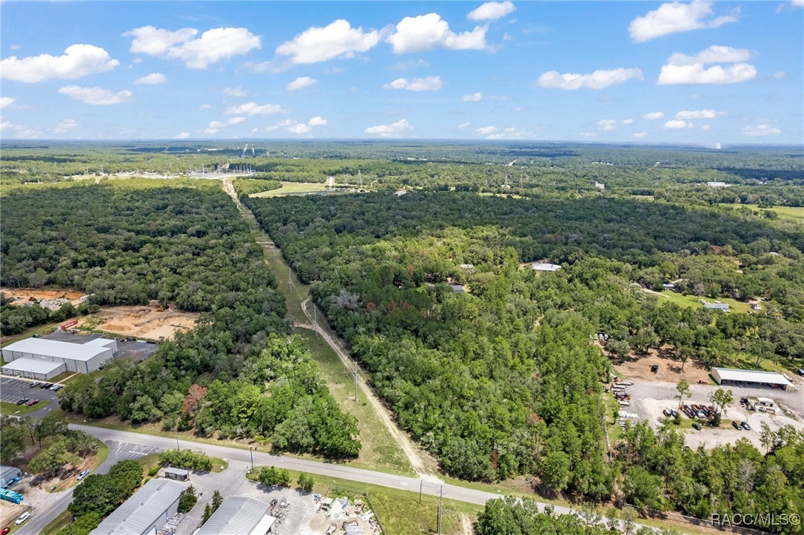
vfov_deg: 57.2
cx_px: 402
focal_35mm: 22
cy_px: 268
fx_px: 491
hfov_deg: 78.6
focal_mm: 8.38
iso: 100
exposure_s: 1/1600
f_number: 2.8
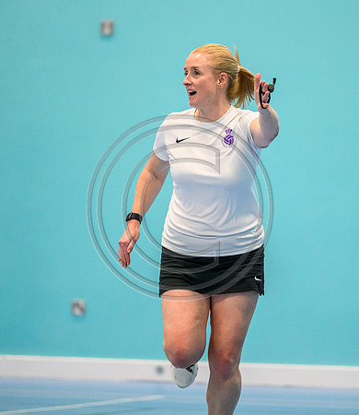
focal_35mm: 320
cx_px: 242
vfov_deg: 5.9
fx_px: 4049
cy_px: 171
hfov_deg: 5.1
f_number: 2.8
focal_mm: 200
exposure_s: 1/1000
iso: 8000
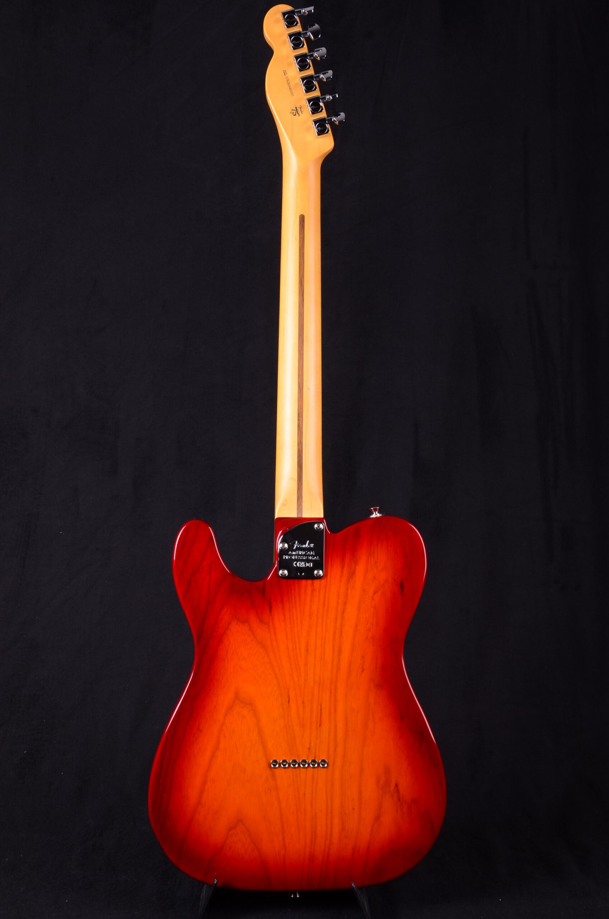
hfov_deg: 28.0
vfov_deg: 41.2
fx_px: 1223
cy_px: 460
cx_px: 304
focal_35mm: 48
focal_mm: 32
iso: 200
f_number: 13
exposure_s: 1/200
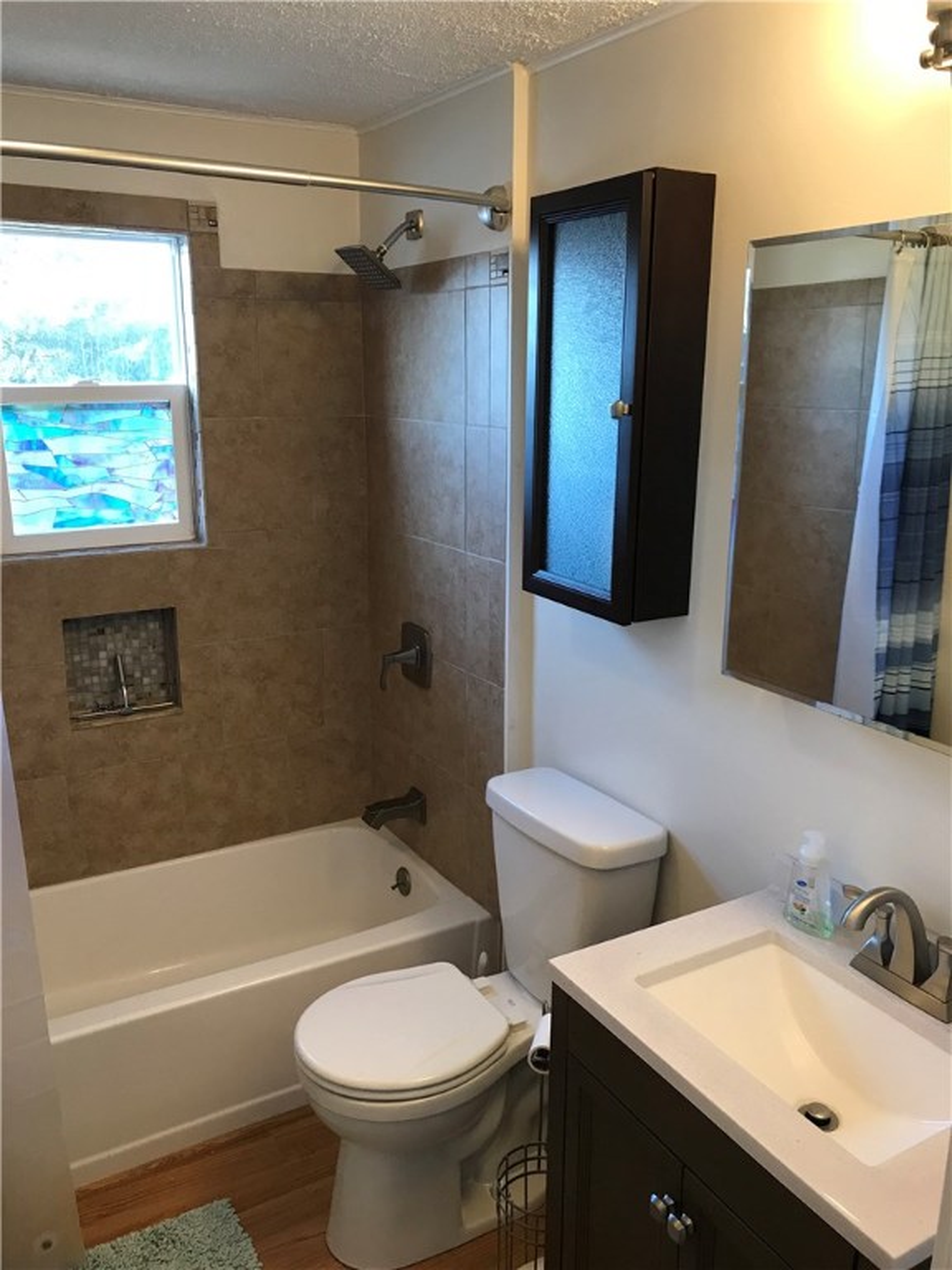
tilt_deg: -13.8
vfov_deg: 63.4
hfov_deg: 49.7
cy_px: 635
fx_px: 1027
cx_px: 476
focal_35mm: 28
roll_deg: -0.5
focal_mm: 3.99
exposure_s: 1/30
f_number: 1.8
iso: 25
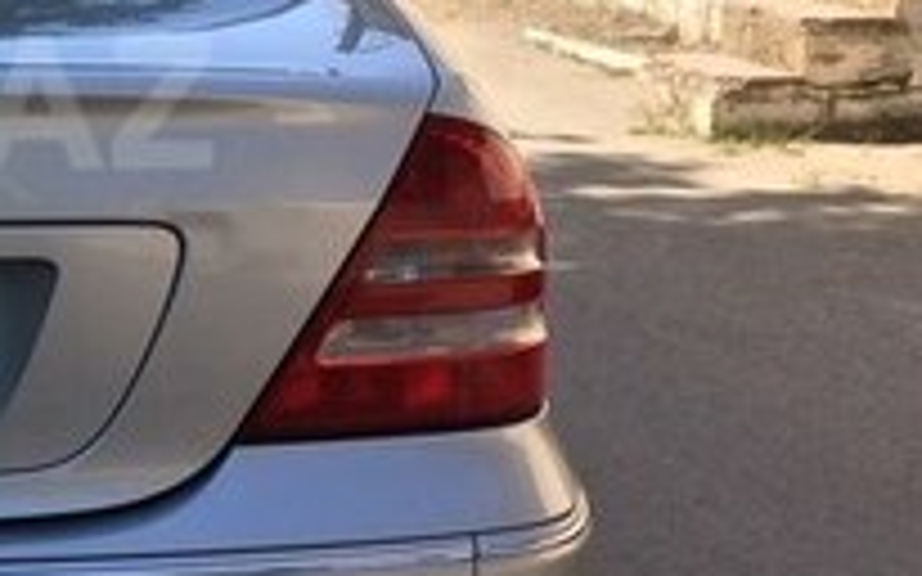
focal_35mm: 99
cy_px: 101
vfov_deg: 13.1
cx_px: -247
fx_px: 2487
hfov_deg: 19.5
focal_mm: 4.15
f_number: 2.2
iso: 32
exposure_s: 1/1140
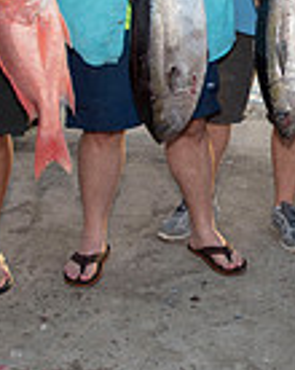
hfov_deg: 18.8
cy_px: 82
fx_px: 864
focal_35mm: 79
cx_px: 306
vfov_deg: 23.9
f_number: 2.8
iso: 250
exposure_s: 1/320
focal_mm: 20
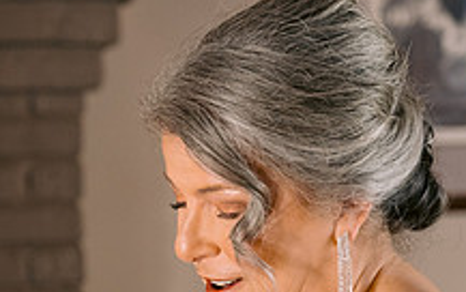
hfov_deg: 13.0
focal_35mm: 158
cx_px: -13
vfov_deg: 8.2
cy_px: 364
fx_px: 2008
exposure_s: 1/100
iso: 2500
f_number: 2.8
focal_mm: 58
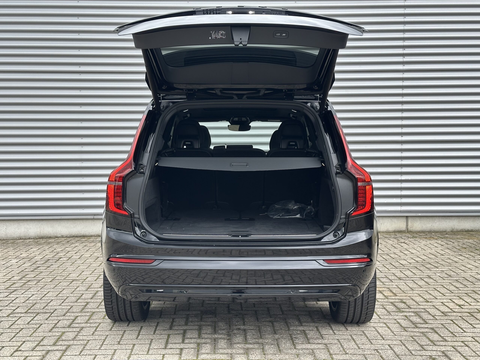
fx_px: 666
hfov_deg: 39.7
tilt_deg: -3.3
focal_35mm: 48
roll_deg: +0.2
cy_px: 180
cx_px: 240
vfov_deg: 30.3
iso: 64
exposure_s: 1/309
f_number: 1.78
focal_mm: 6.86
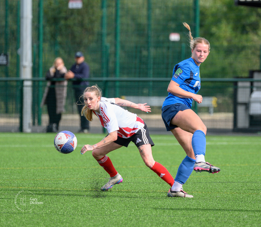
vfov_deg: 3.1
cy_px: 86
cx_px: 155
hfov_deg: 3.6
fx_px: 4175
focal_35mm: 522
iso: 640
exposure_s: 1/1600
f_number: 5.3
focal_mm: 320
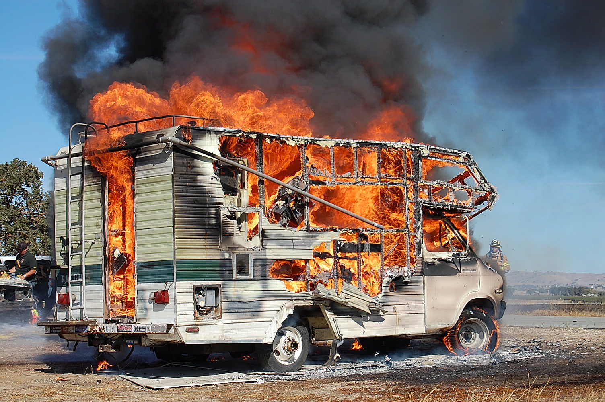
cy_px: 201
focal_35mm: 82
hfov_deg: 24.6
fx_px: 1385
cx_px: 302
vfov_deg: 16.5
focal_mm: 55
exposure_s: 1/400
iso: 200
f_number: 10
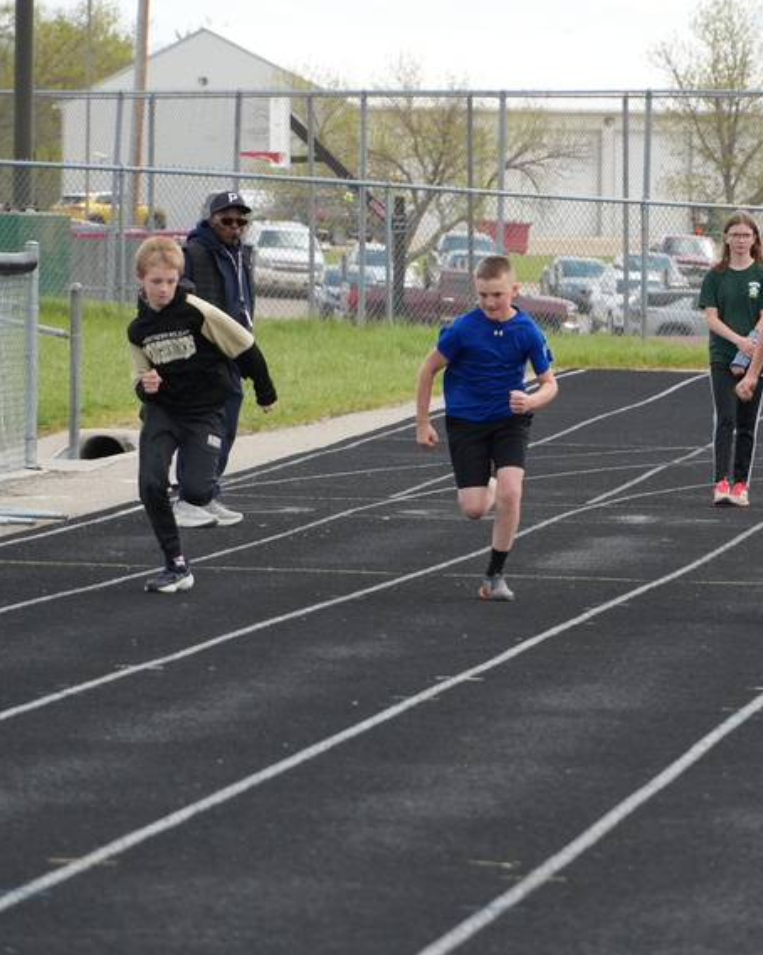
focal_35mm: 343
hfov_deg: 4.5
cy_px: 426
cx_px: 534
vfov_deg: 5.6
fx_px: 9683
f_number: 5.6
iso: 800
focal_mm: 135
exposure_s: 1/1600
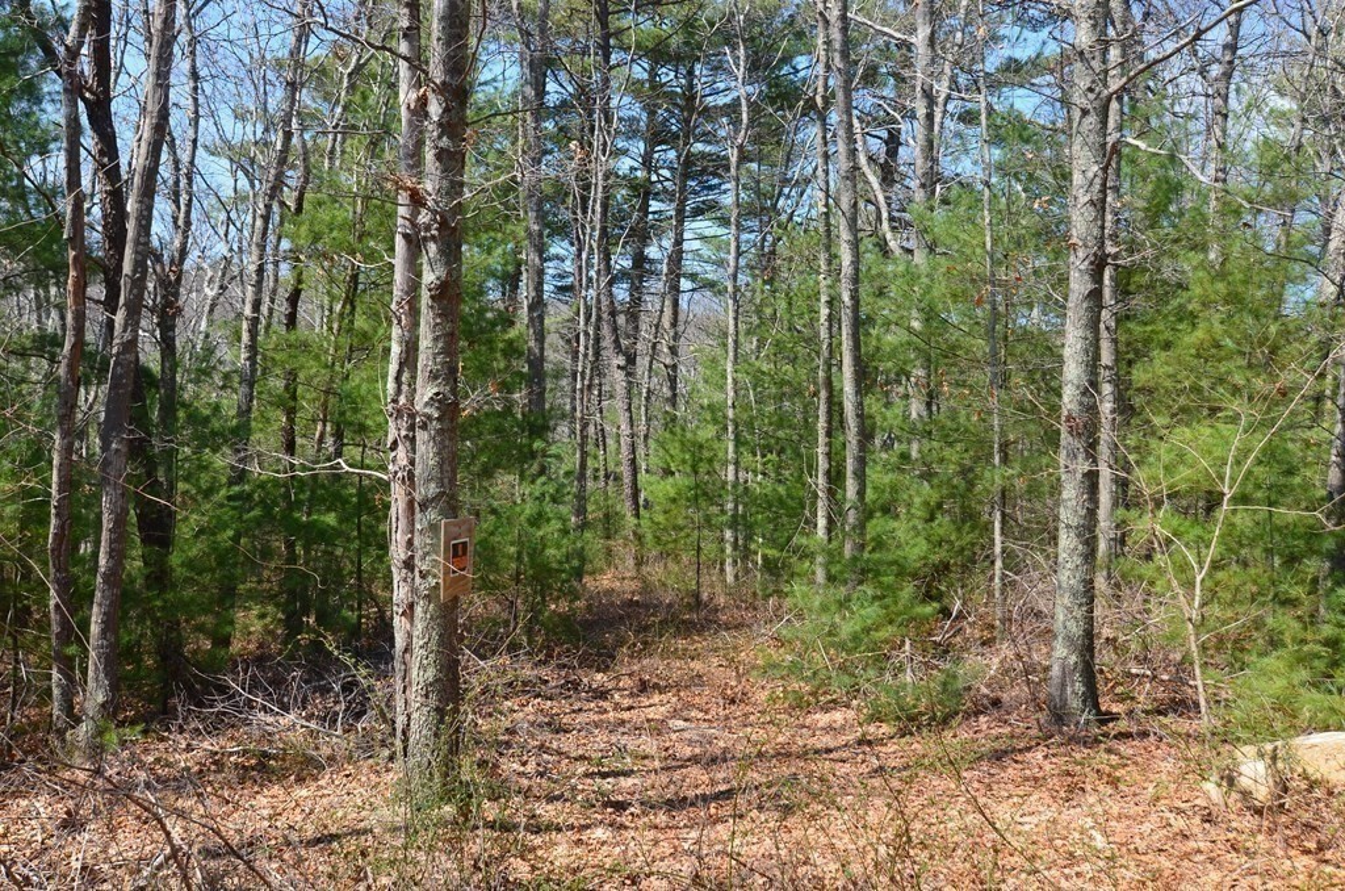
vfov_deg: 36.7
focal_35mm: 36
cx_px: 672
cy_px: 446
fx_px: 1342
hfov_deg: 53.2
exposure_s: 1/250
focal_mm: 24
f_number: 10
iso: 220
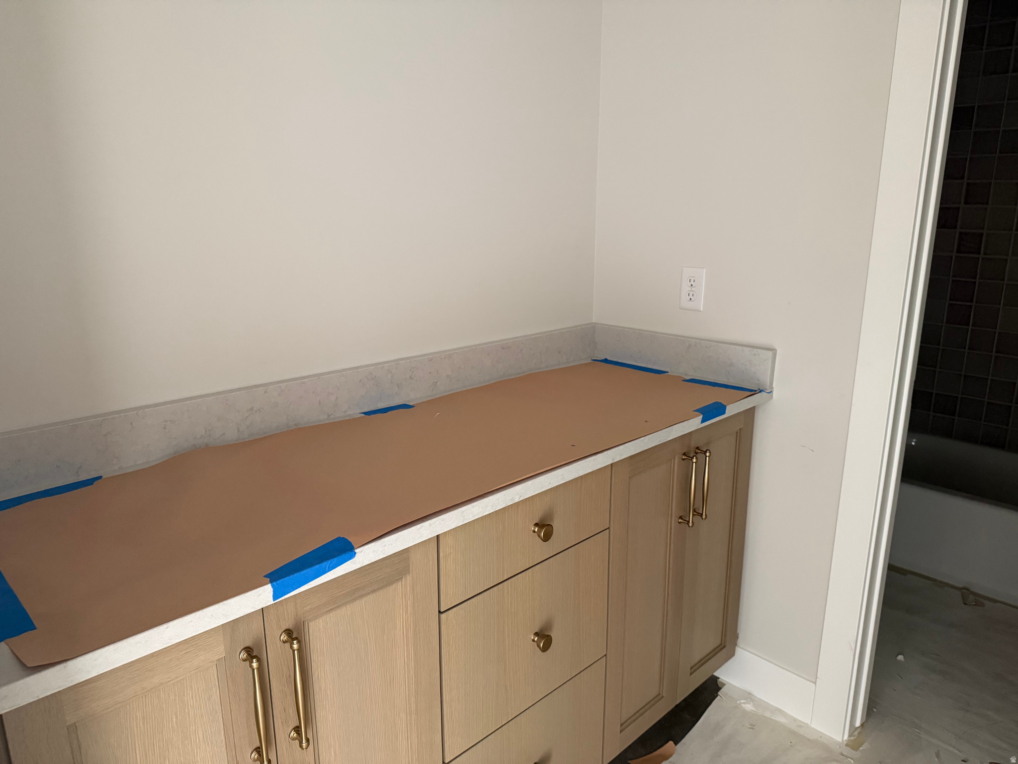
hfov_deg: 71.6
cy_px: 382
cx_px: 509
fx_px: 706
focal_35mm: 24
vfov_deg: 56.8
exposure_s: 1/60
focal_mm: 6.76
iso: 500
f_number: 1.78
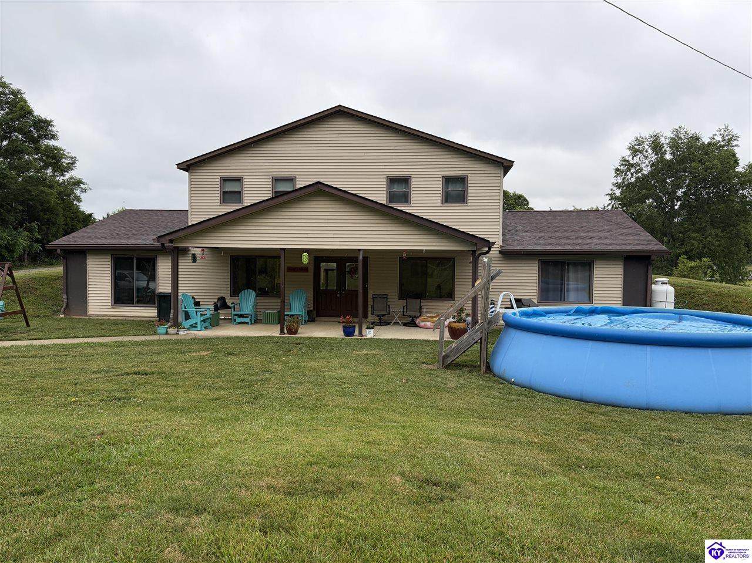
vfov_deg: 53.0
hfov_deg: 67.3
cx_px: 376
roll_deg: -0.1
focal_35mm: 26
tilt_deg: -1.8
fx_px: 565
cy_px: 282
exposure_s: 1/687
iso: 50
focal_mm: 5.96
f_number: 1.6
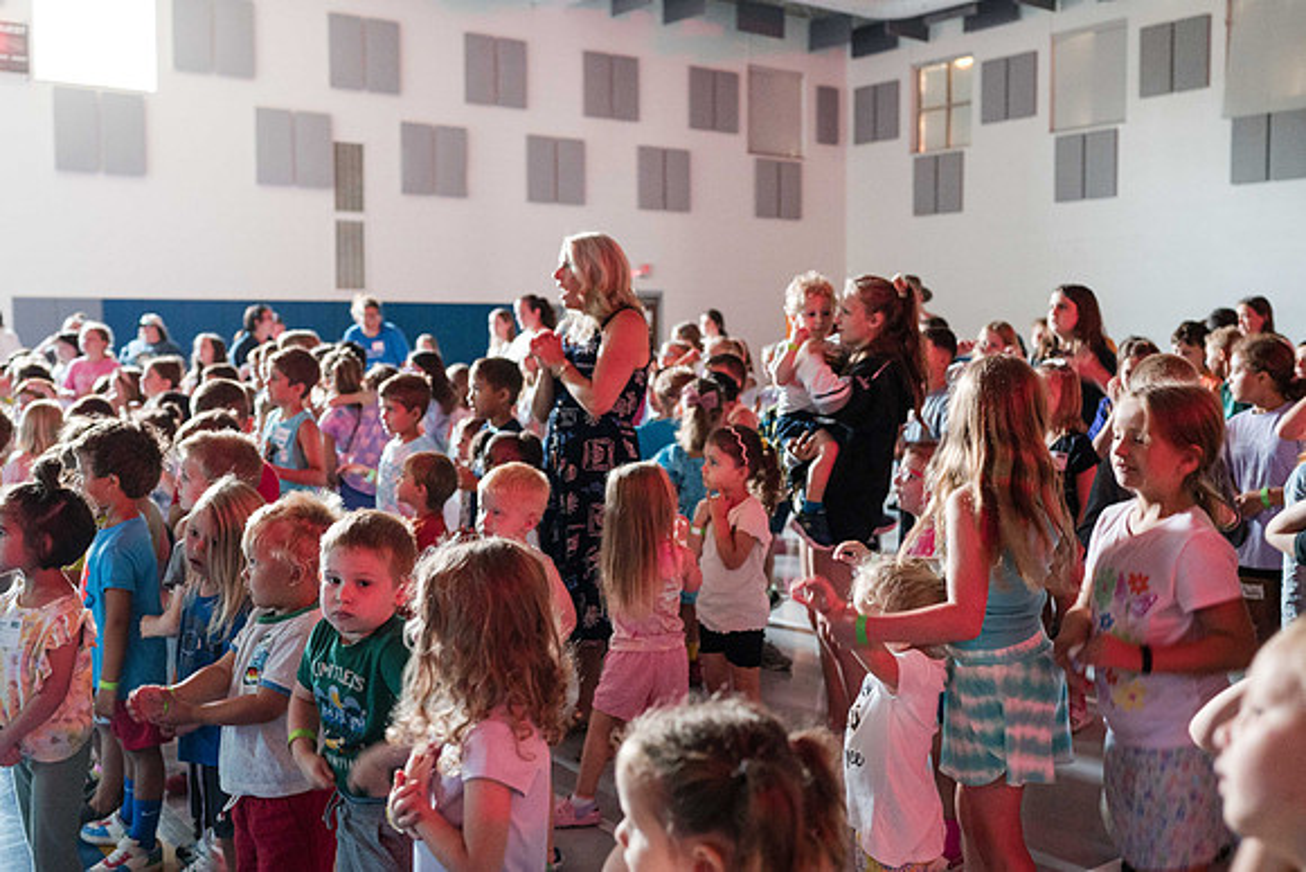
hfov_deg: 51.6
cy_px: 419
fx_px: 1349
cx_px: 652
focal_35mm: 37
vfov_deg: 35.8
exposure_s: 1/30
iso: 6400
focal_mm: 35
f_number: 2.8
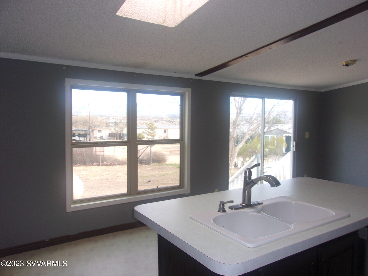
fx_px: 287
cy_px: 138
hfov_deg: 65.3
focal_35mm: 27
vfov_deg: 51.4
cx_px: 184
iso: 80
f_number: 3
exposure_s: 1/90
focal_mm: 4.9
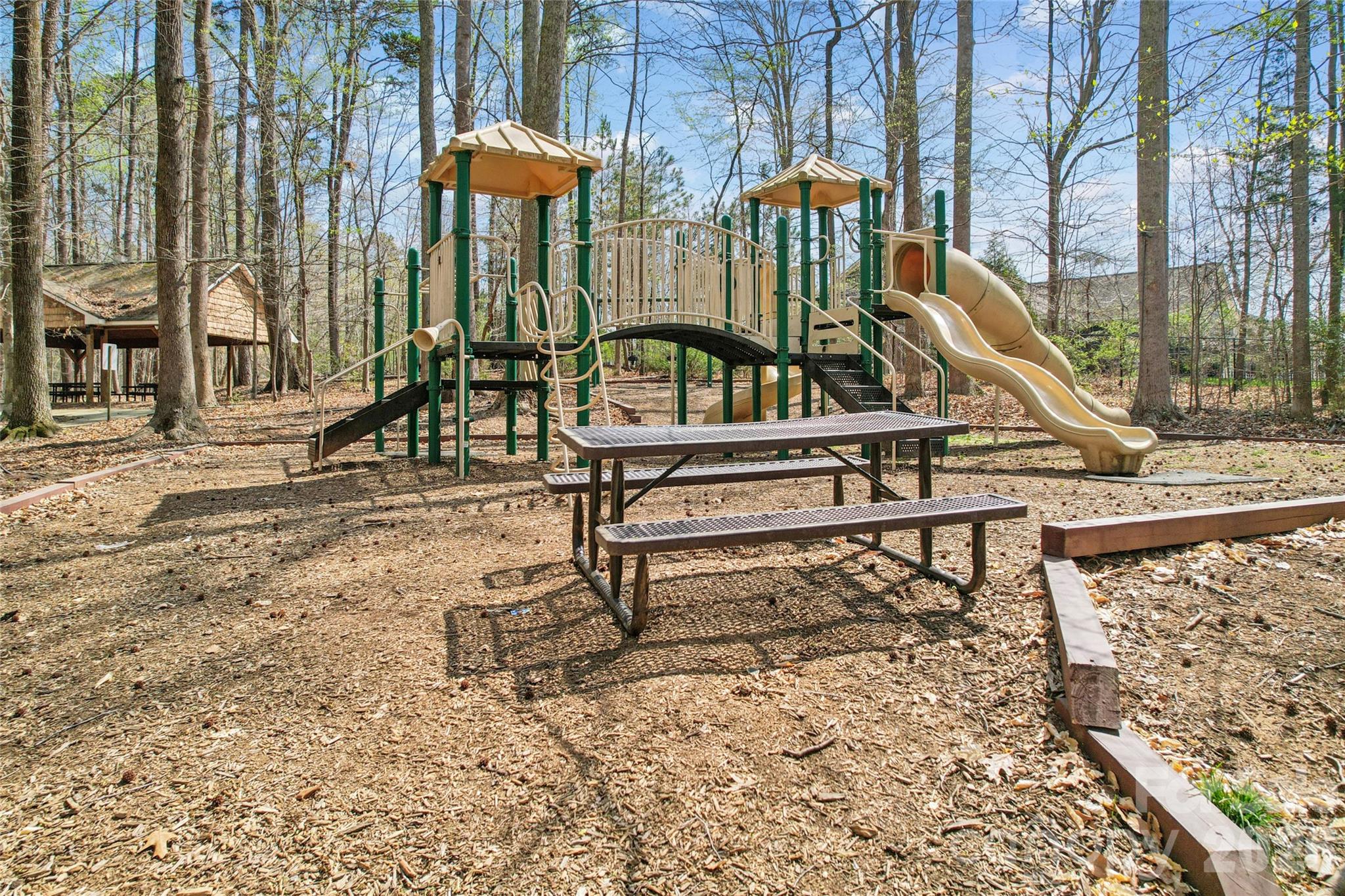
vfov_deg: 57.2
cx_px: 672
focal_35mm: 22
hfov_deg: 78.6
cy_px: 448
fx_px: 822
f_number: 2.8
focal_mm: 8.4
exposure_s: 1/90
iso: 140
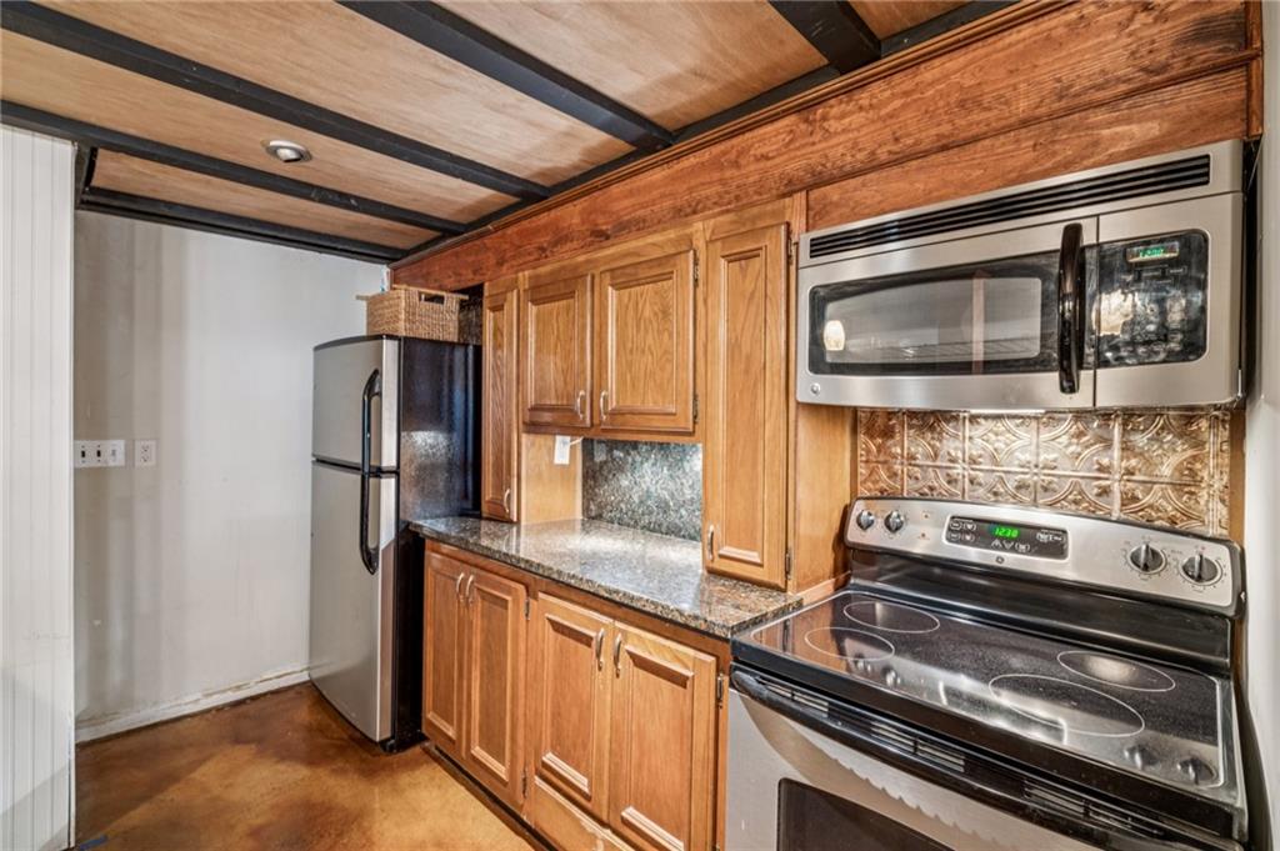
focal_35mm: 16
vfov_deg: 73.7
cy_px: 426
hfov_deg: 96.8
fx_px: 568
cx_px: 640
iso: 400
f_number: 5.6
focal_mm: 16
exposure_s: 1/1.25
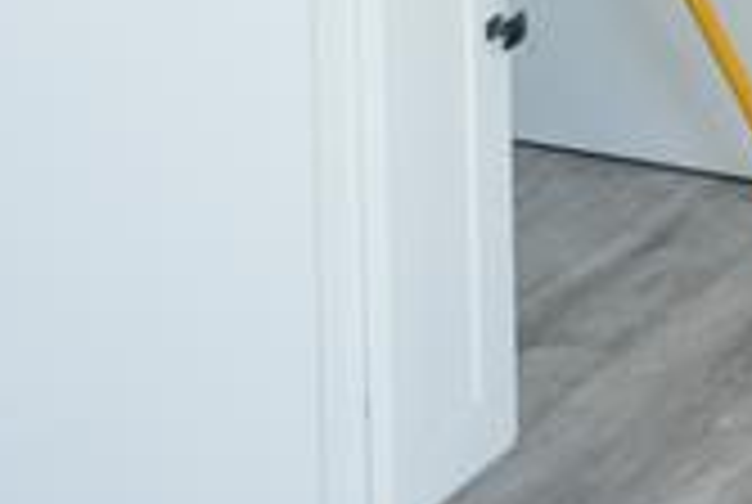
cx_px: 1241
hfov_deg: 11.7
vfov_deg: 7.6
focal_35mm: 165
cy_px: -855
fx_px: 3453
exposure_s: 1/30
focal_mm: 18
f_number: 10
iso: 400
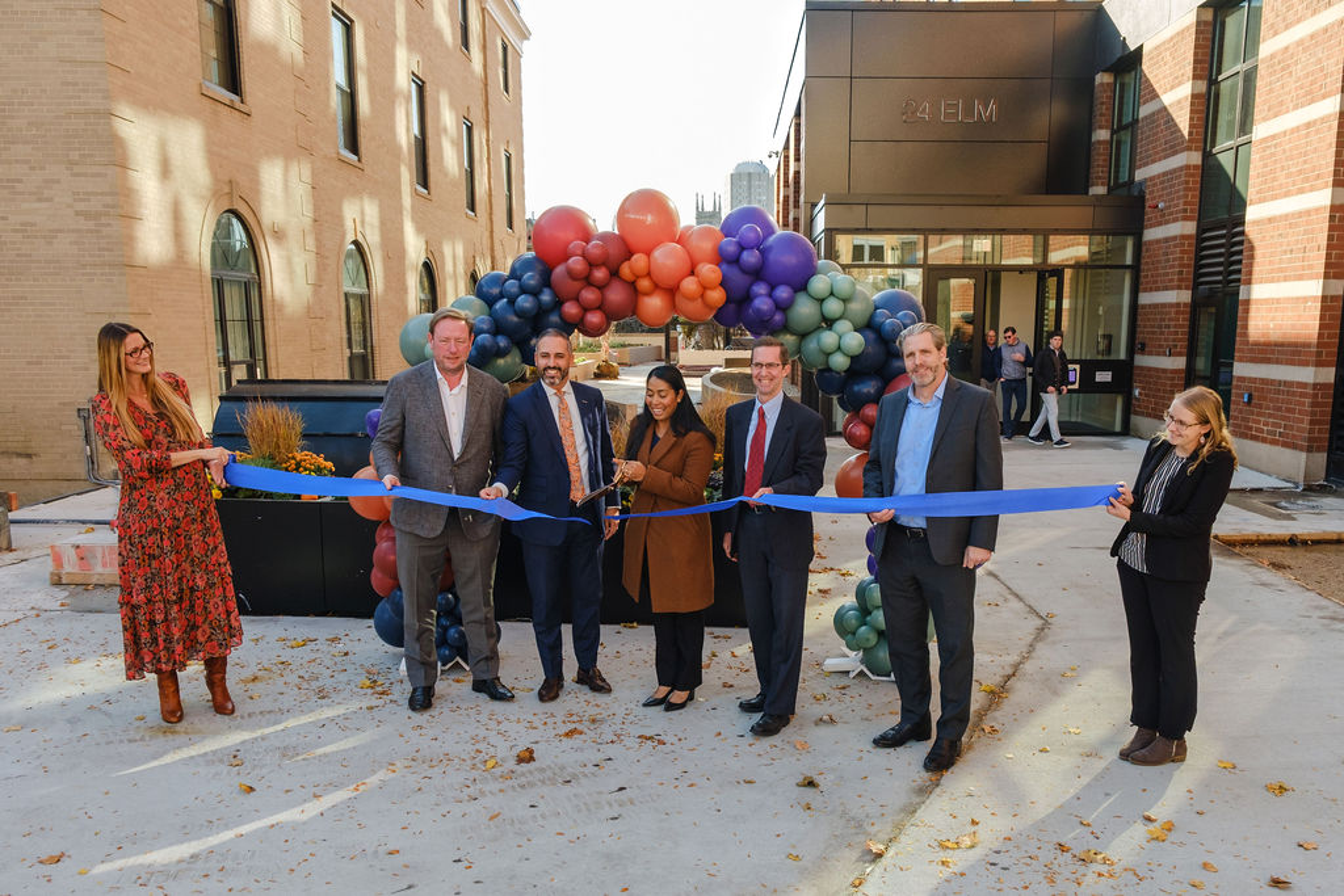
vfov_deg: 45.4
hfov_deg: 64.1
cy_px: 505
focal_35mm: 29
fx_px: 1070
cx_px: 747
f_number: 5.6
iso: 640
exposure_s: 1/400
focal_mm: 16
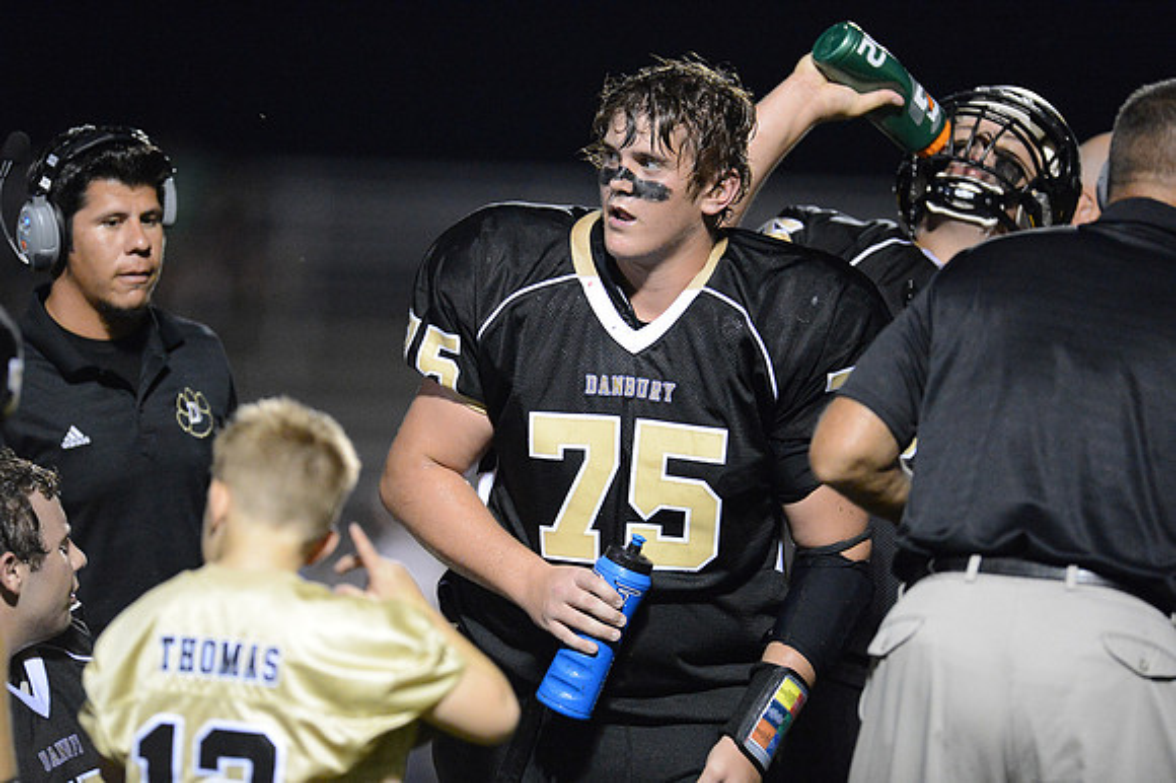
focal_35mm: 400
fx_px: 13059
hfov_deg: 5.2
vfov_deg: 3.4
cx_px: 588
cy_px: 392
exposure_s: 1/640
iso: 12800
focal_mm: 400
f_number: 2.8
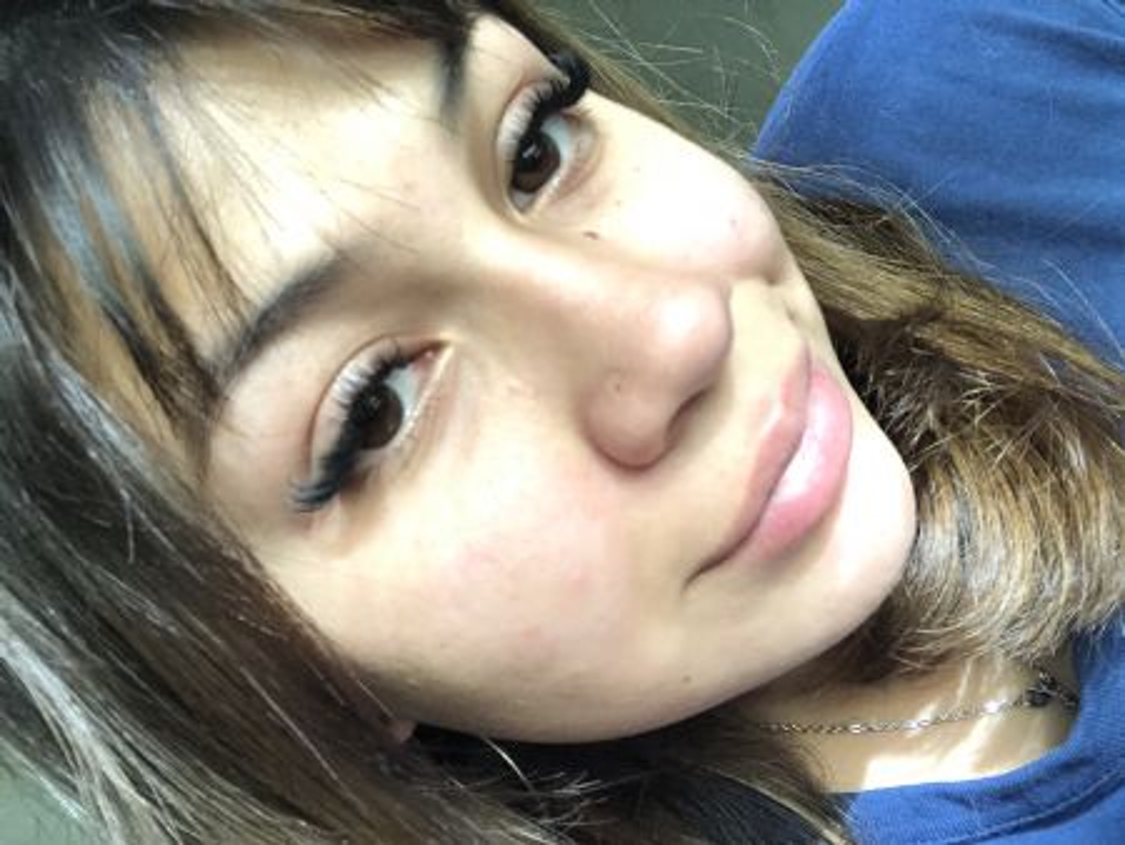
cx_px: 562
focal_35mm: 32
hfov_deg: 56.8
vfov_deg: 44.2
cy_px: 422
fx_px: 1041
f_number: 2.2
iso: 250
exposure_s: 1/40
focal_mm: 2.87
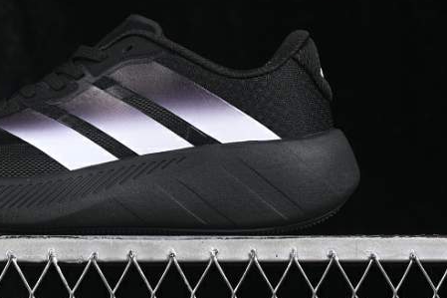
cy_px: 85
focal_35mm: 122
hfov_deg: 16.7
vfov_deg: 11.2
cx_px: 112
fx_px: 1514
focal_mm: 50
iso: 160
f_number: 6.3
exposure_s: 1/60
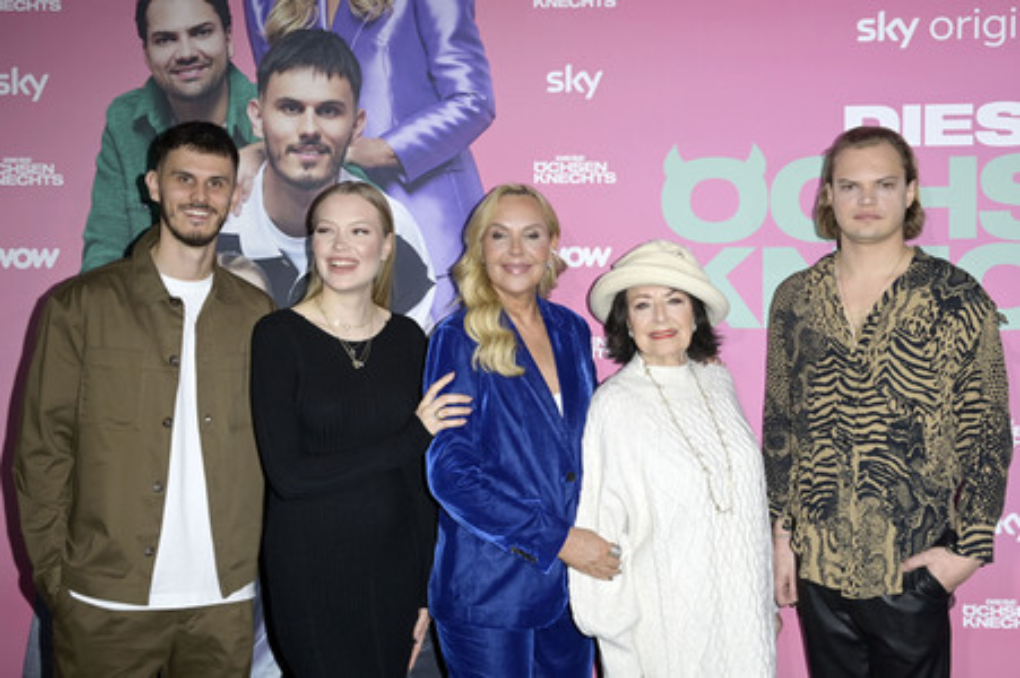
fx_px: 1132
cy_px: 339
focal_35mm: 40
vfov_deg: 33.4
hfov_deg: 48.5
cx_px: 510
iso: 400
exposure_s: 1/200
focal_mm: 40
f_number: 5
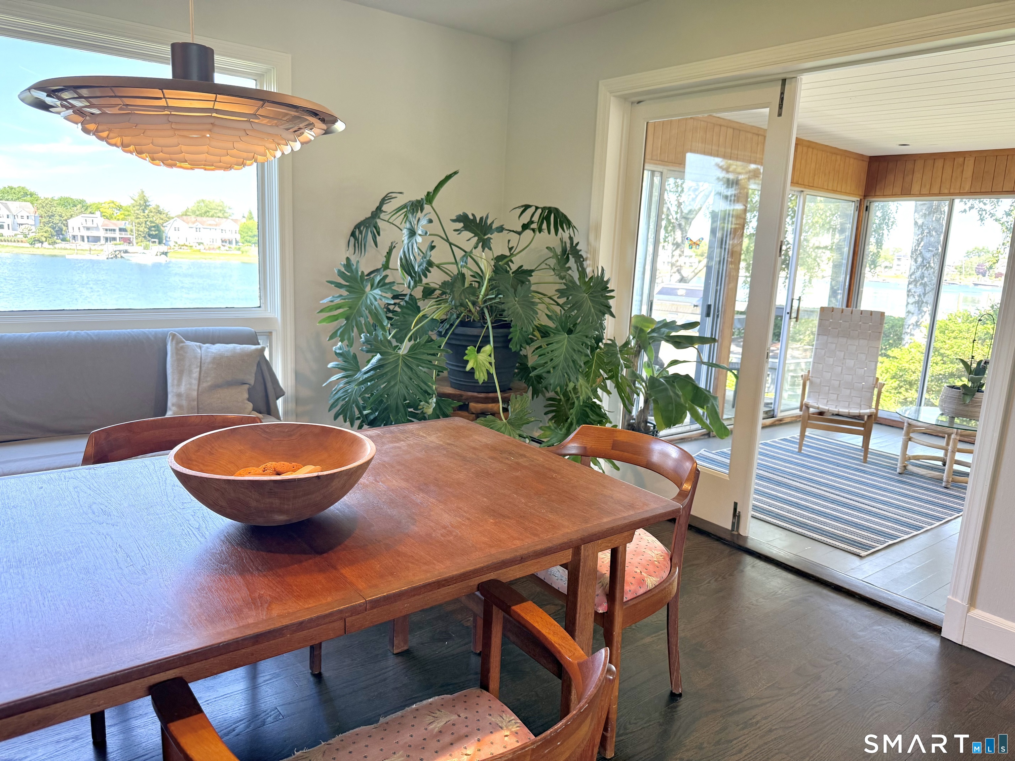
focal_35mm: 24
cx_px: 508
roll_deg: -2.5
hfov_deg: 71.6
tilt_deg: -10.2
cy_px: 380
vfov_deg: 56.8
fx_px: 704
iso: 125
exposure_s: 1/240
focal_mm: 6.76
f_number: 1.78
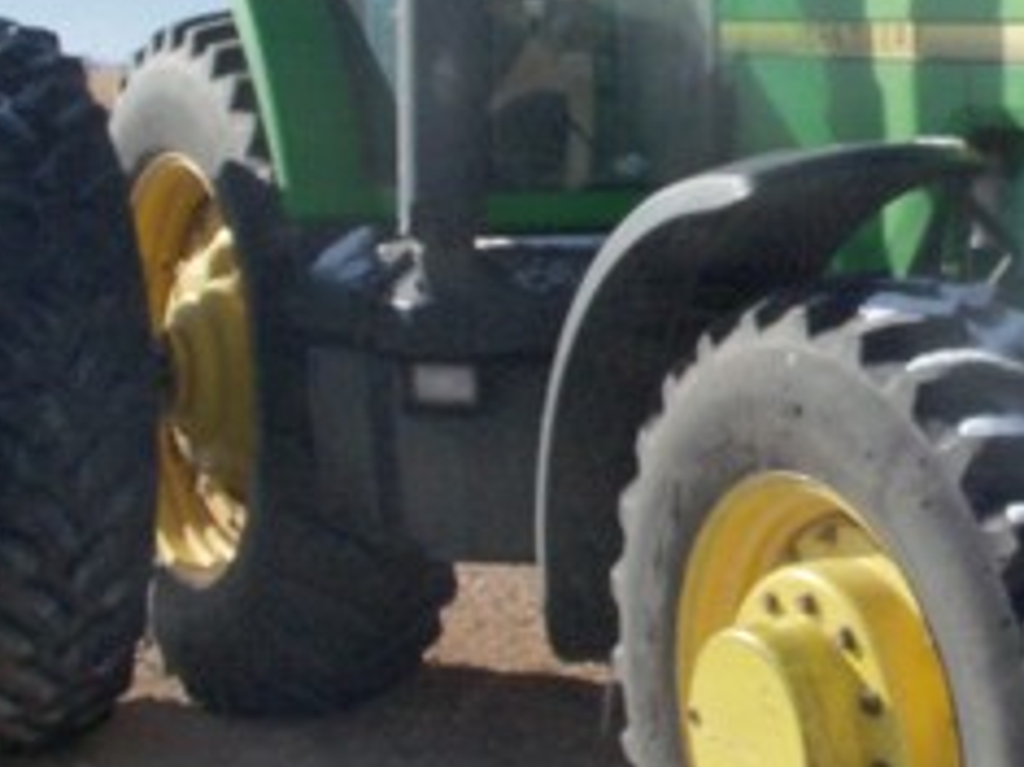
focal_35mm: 81
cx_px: 976
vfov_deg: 18.1
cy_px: 231
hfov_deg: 23.3
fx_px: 2395
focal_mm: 6.3
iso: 160
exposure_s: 1/500
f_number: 5.5
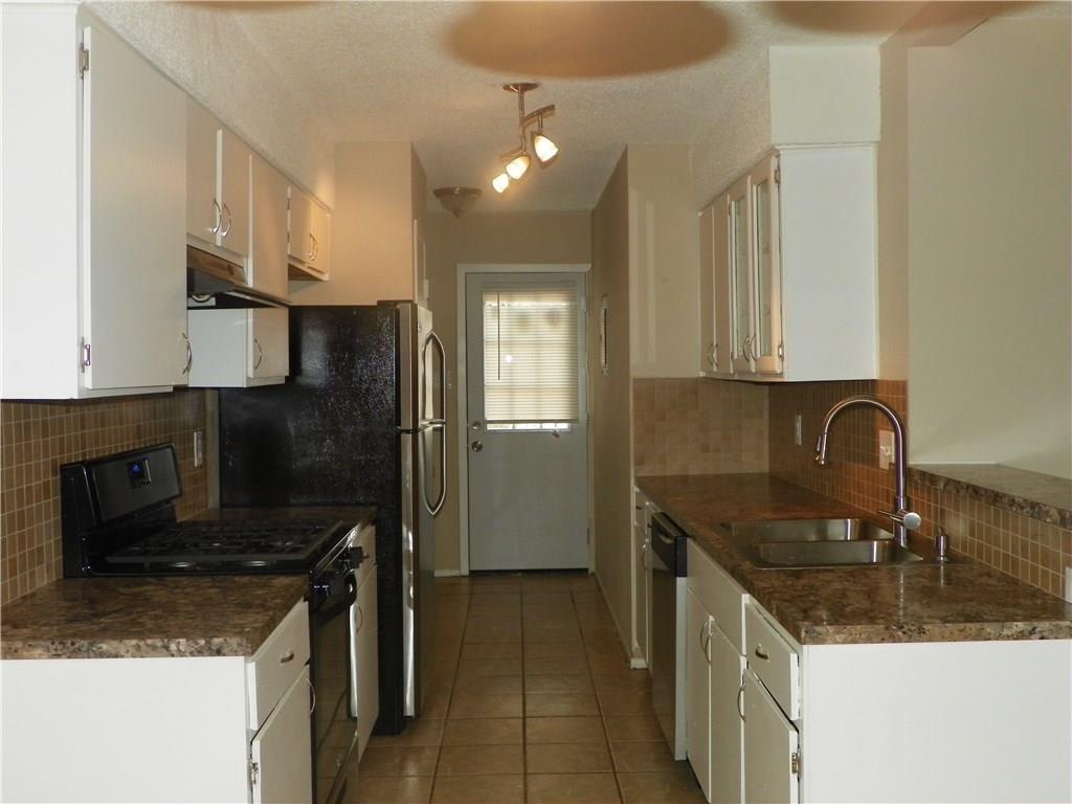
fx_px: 1084
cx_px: 536
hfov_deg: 52.6
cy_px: 402
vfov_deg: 40.7
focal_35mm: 35
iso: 200
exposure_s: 1/125
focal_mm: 6.2
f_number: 3.2
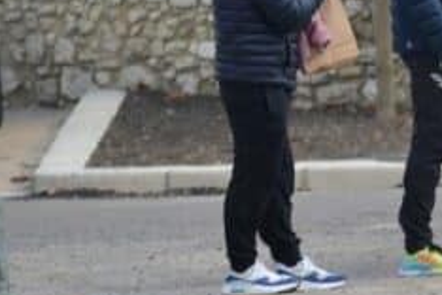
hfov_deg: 2.8
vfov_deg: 1.9
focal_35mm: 740
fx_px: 9085
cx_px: 599
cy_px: 112
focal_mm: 150
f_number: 5
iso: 640
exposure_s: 1/500
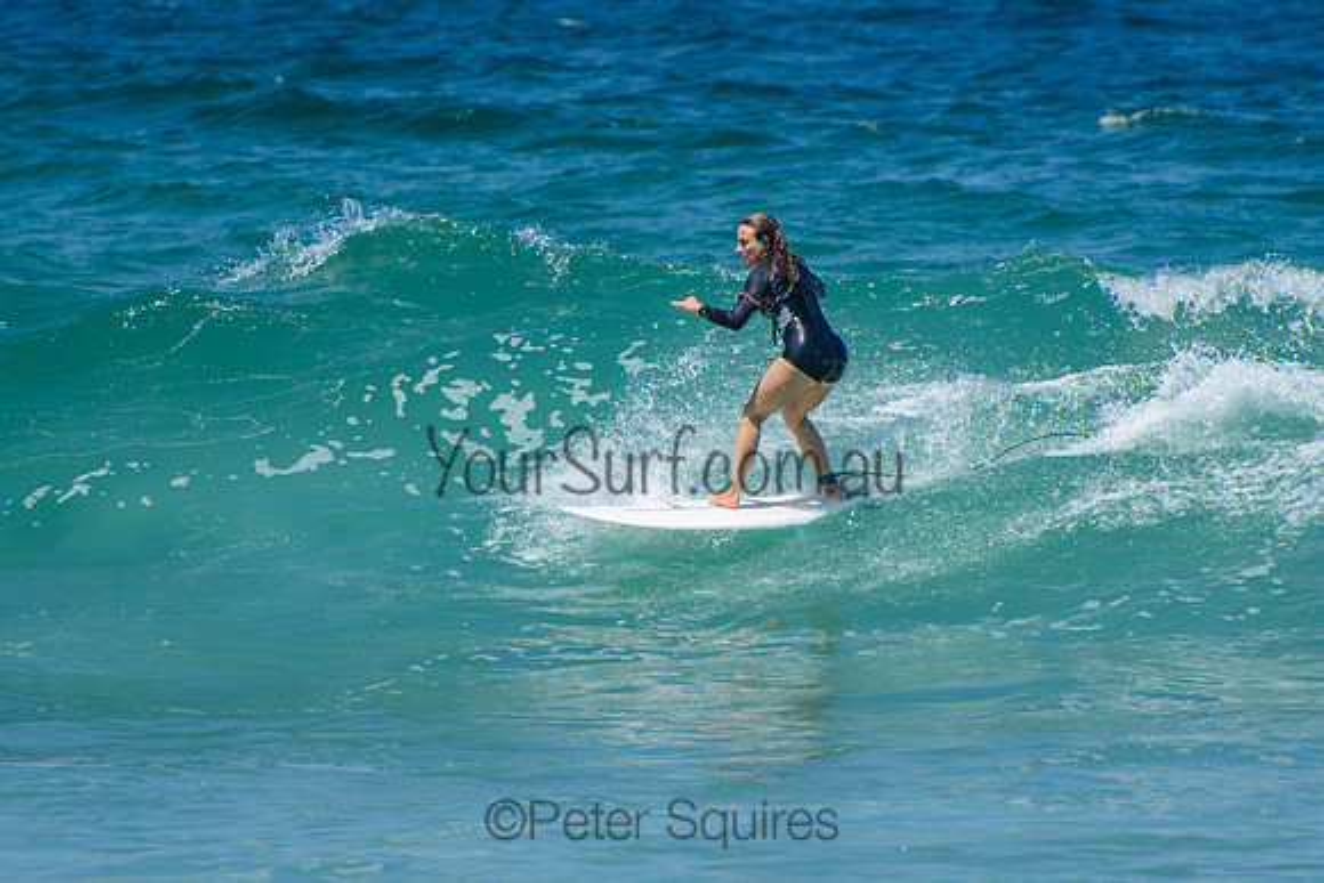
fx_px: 22071
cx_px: 662
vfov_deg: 2.3
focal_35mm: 600
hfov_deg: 3.4
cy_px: 442
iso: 320
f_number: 5.6
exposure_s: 1/2000
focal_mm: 400
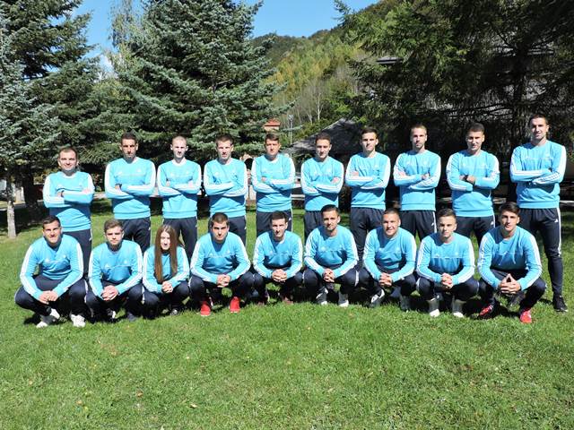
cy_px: 215
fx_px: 547
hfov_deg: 55.4
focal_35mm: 33
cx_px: 287
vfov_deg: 42.9
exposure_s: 1/1000
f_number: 3.2
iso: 100
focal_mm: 5.9
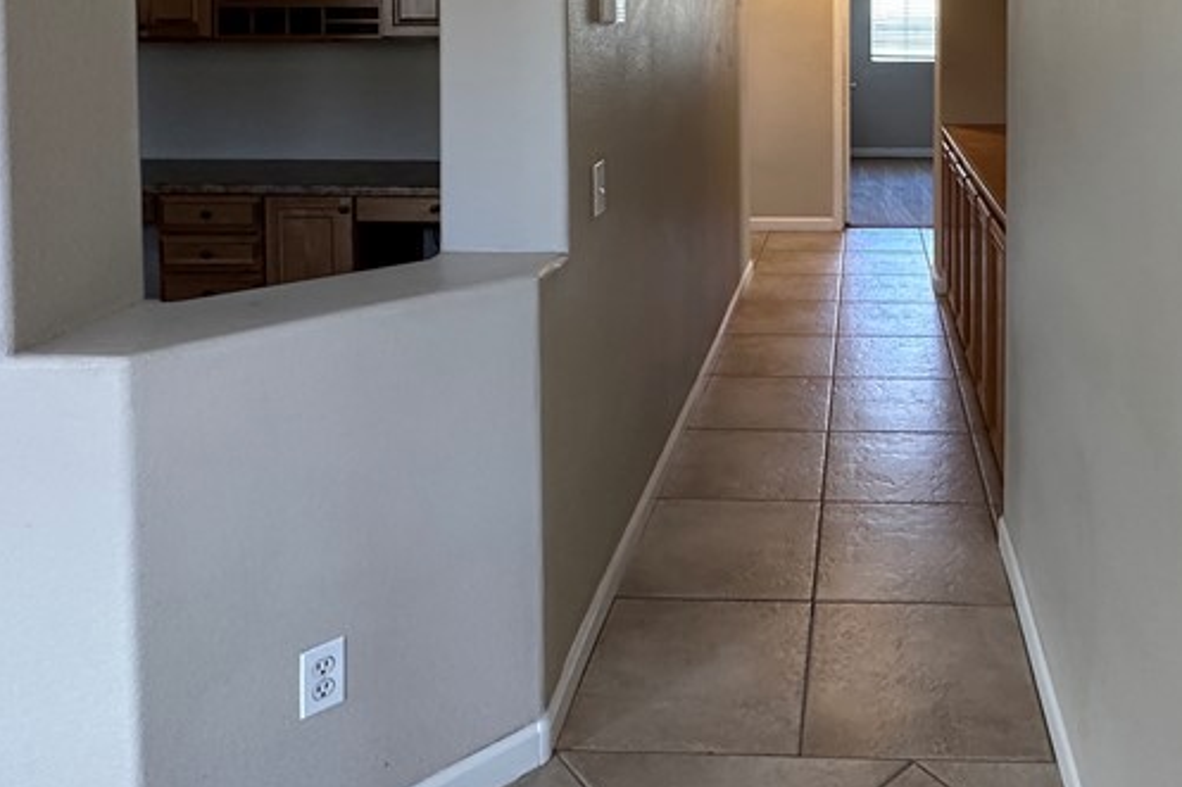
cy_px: 33
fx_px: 985
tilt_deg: -1.4
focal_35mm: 30
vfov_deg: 39.4
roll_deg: -0.2
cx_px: 835
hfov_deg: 59.7
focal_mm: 2.22
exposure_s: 1/120
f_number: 2.2
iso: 320
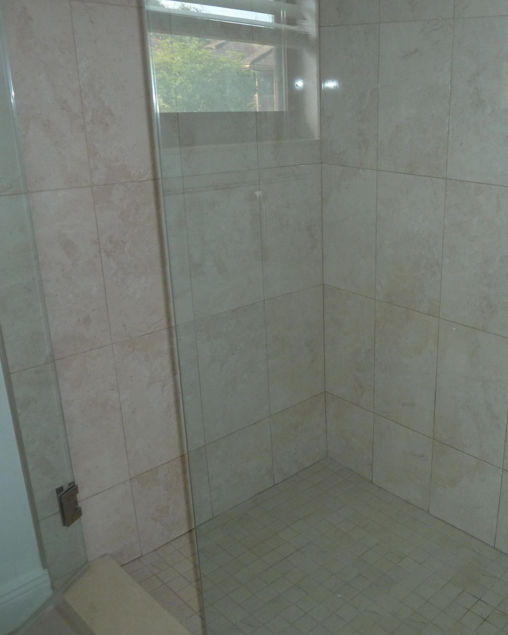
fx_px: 620
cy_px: 316
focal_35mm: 33
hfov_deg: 42.9
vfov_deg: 54.2
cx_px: 391
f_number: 3.3
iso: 160
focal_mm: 4.1
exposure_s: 1/30
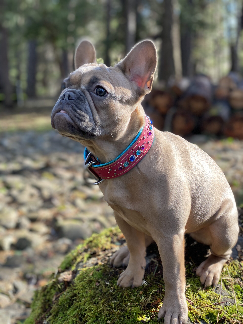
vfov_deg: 36.8
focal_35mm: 52
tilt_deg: -10.2
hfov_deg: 28.0
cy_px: 162
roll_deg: +0.0
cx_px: 122
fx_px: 487
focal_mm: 6
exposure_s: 1/122
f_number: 2
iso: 40
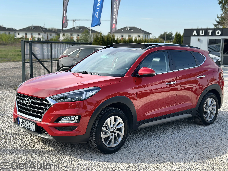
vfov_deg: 29.7
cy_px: 85
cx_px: 116
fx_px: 323
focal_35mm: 49
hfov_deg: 38.9
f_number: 1.78
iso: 80
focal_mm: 6.86
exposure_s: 1/2070
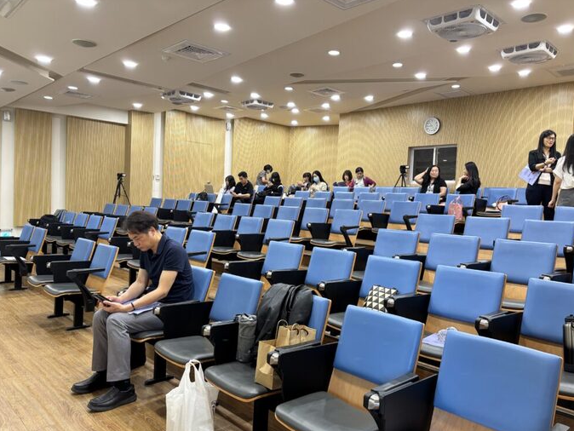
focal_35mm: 27
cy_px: 221
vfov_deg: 51.4
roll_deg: -2.1
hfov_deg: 65.3
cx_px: 296
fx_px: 448
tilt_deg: -2.7
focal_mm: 5.96
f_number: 1.6
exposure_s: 1/60
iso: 125
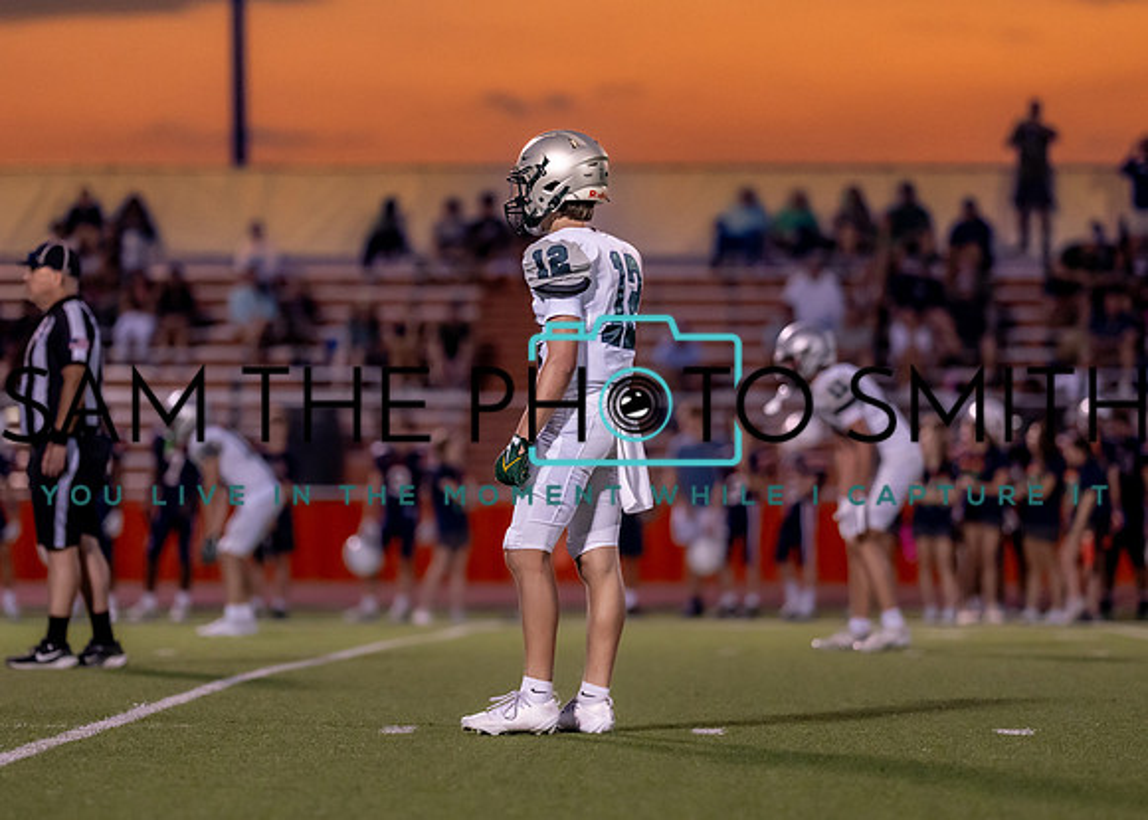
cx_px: 584
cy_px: 385
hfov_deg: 9.6
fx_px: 6803
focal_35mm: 209
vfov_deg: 6.9
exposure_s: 1/1000
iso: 1250
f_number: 1.8
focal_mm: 135
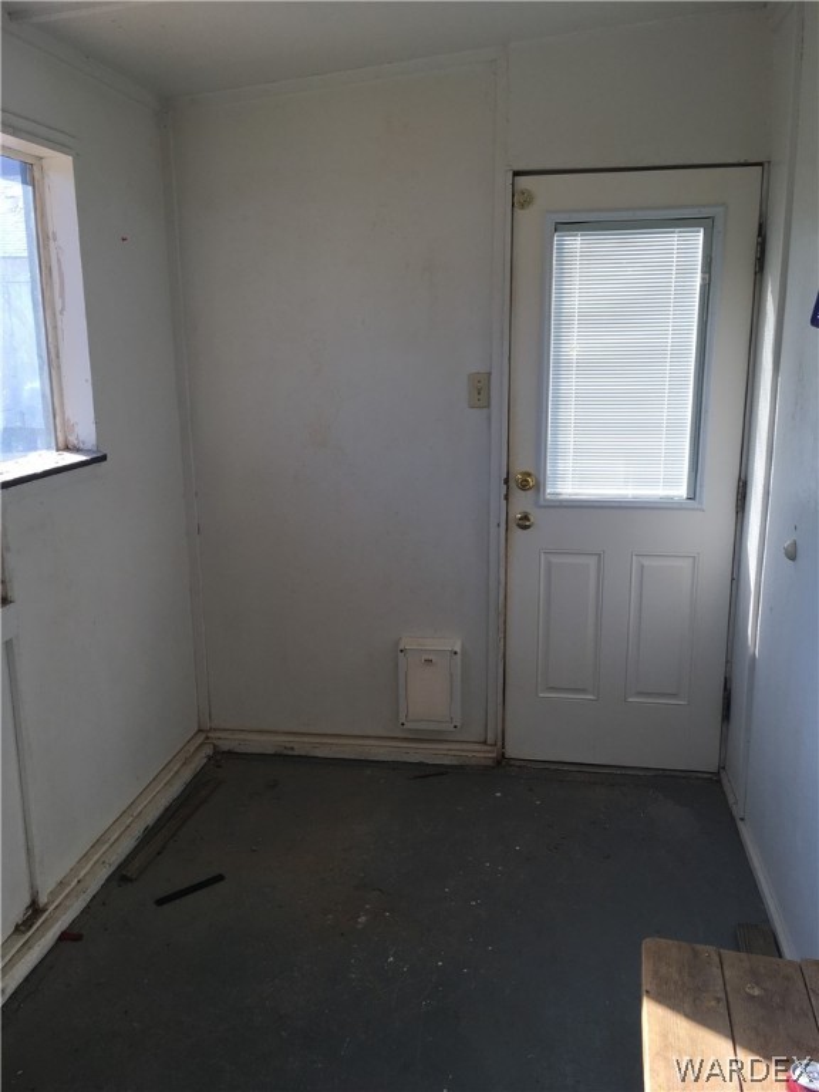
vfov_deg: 61.7
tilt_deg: -12.9
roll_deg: +1.0
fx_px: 915
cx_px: 410
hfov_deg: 48.2
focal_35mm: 29
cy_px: 546
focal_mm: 4.15
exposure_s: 1/207
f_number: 2.2
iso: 25
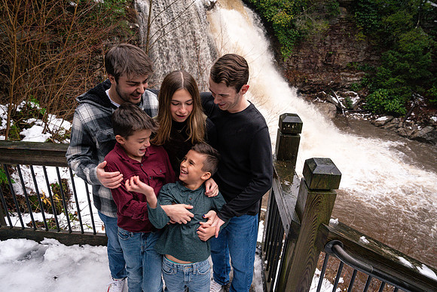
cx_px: 218
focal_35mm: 24
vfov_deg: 53.2
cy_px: 146
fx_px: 291
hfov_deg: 73.7
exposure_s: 1/160
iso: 1000
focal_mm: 24
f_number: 7.1
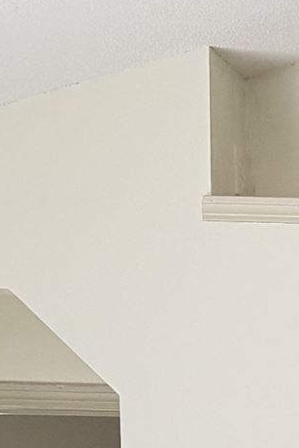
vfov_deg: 11.5
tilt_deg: -5.1
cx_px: 1091
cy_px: 796
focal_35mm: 166
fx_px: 2068
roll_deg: -0.5
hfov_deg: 6.9
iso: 250
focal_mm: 6.76
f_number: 1.78
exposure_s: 1/60
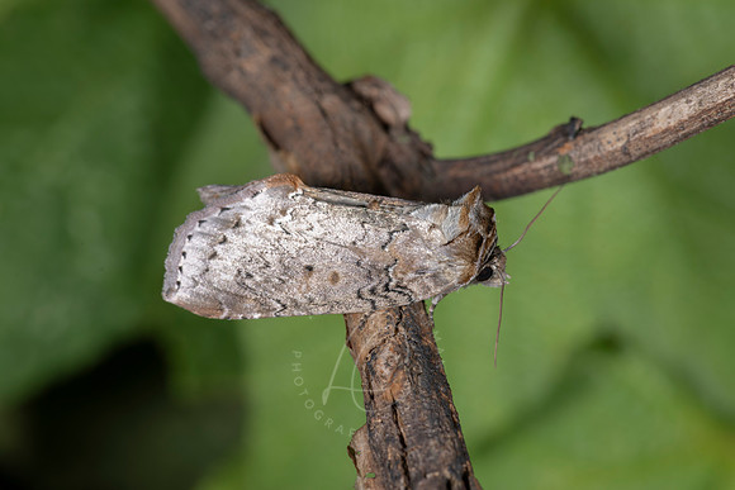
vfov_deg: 9.8
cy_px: 245
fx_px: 2868
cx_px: 368
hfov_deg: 14.6
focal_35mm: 140
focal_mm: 105
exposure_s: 1/200
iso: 64
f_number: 20
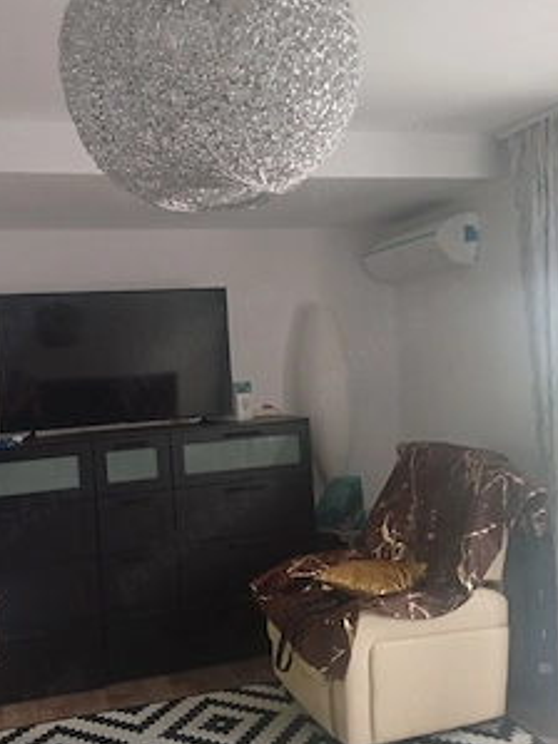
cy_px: 368
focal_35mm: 36
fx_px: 774
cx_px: 244
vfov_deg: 51.4
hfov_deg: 39.6
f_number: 1.8
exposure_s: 1/16.7
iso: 2275
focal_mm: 3.98
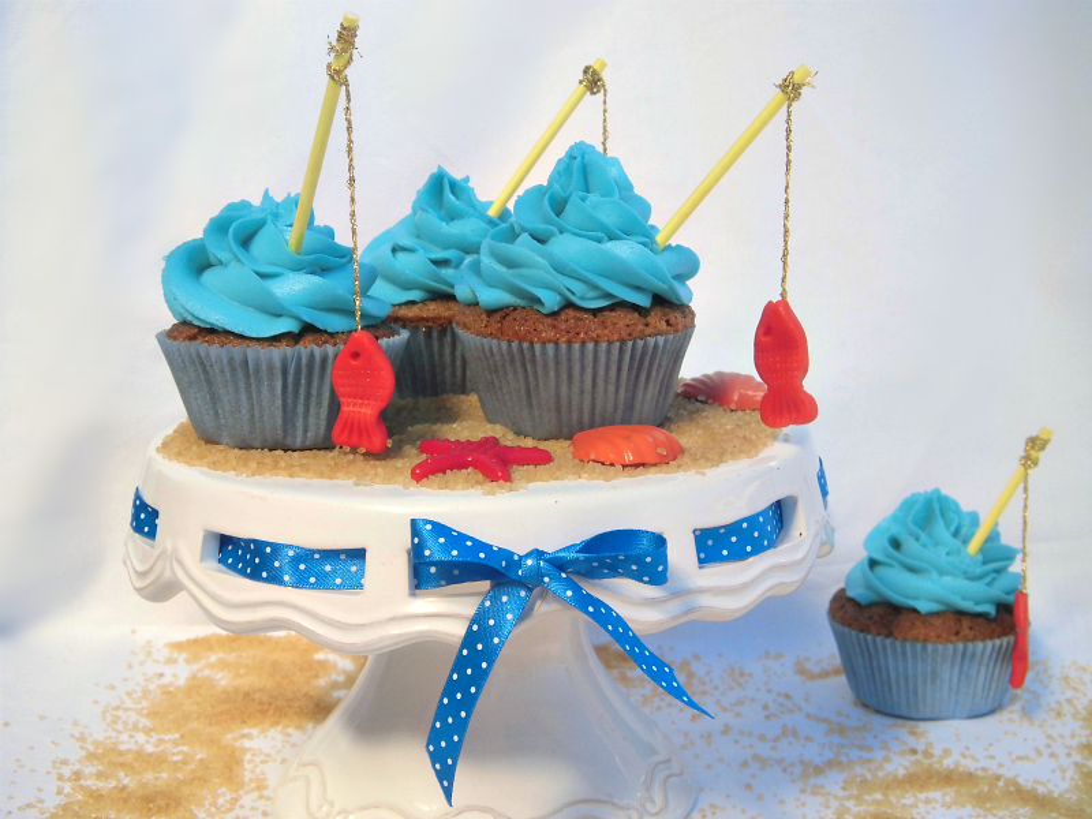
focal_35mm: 47
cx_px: 546
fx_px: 1483
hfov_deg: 40.4
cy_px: 410
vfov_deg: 30.9
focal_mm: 8.3
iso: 100
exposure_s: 1/640
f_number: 3.4
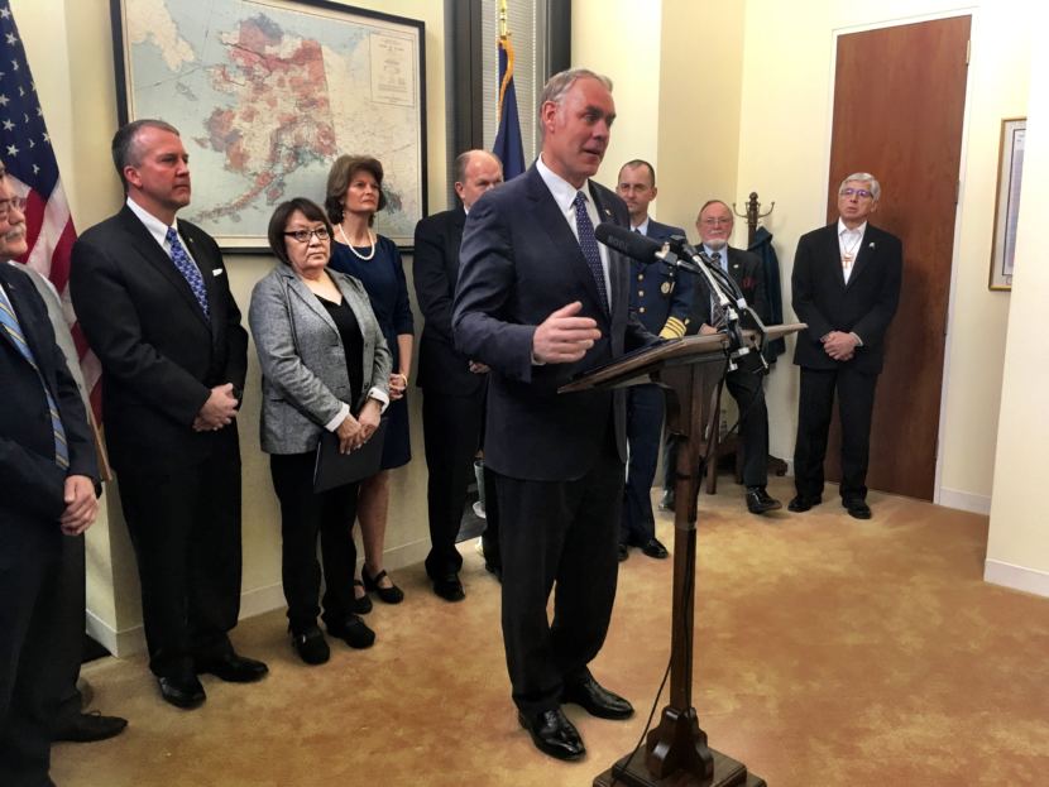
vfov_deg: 48.3
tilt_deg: -10.7
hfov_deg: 61.6
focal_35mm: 29
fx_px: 879
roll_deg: -0.3
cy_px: 394
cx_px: 524
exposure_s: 1/30
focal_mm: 4.15
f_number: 2.2
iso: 80
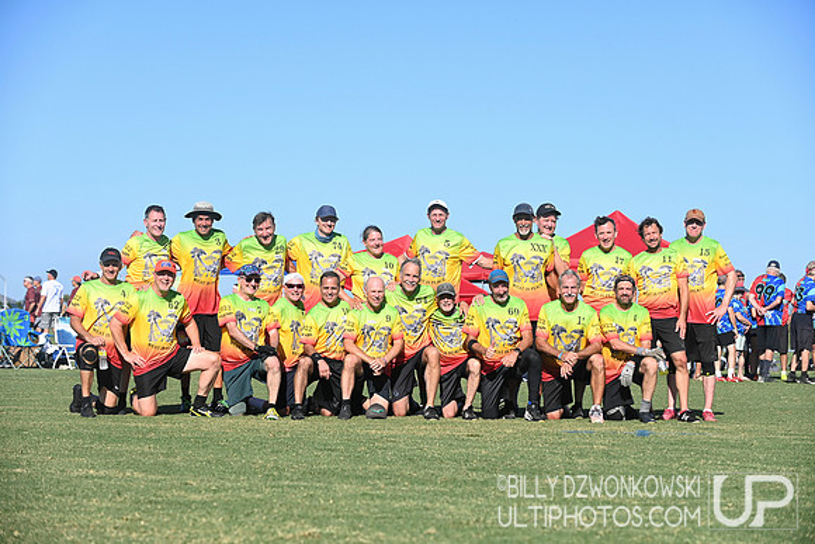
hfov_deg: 18.6
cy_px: 272
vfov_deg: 12.5
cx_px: 408
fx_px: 2491
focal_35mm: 110
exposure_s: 1/1000
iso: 160
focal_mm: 110
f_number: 5.6
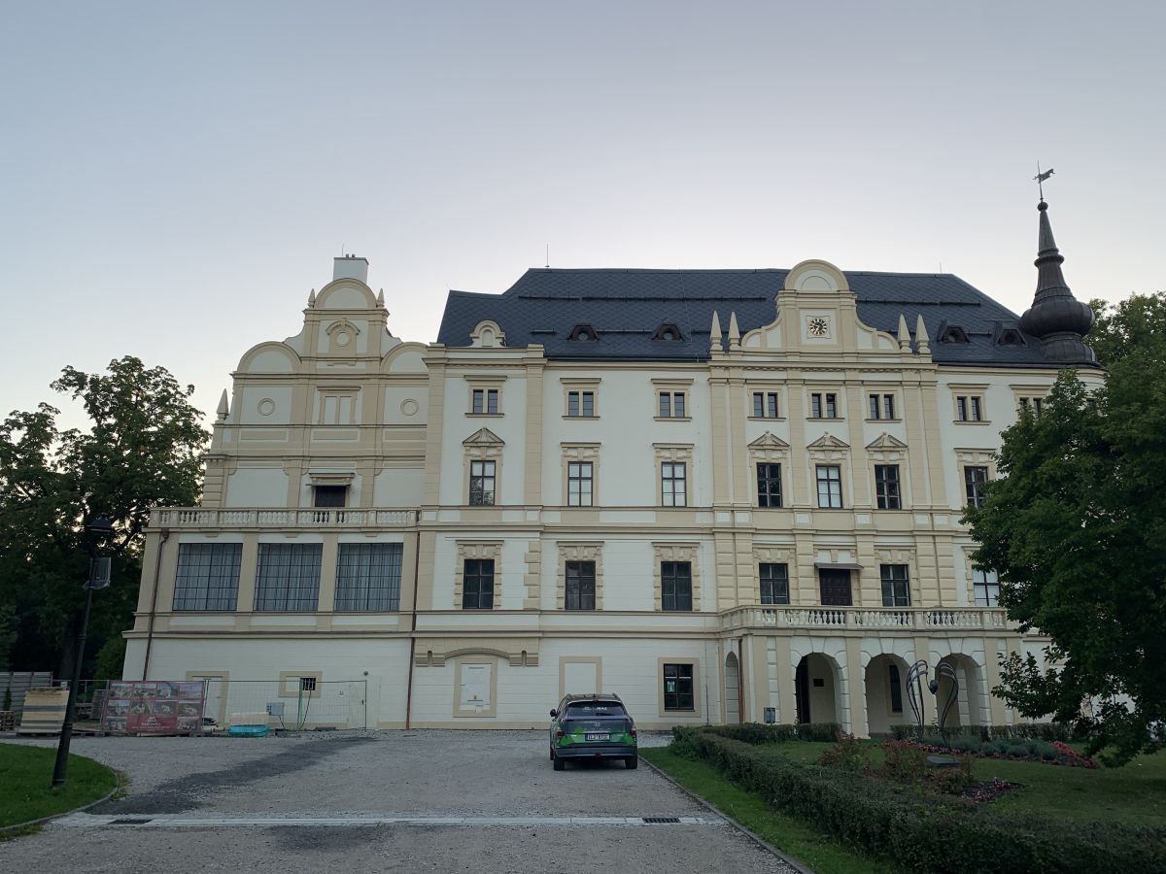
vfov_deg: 53.1
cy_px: 437
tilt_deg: +13.5
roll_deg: -0.6
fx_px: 876
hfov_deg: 67.3
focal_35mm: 26
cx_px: 583
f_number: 1.8
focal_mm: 4.25
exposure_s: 1/206
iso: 25
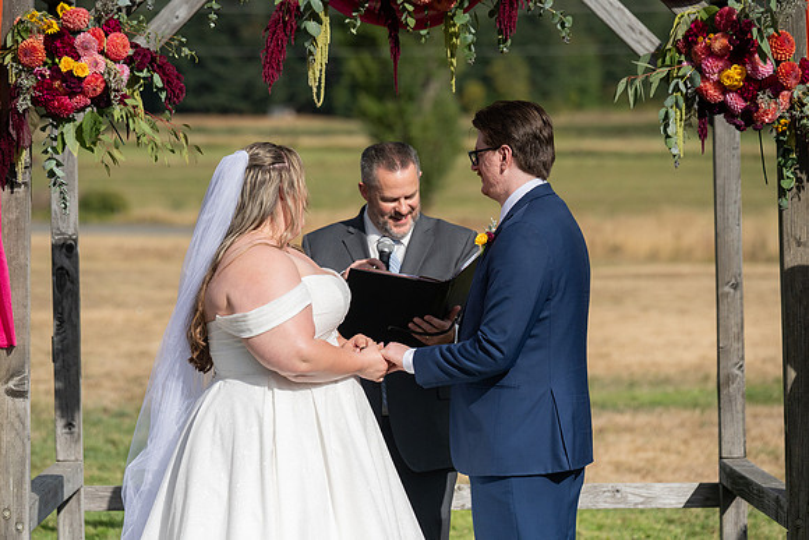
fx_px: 3371
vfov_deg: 9.2
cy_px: 270
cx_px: 404
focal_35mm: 150
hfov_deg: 13.7
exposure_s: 1/8000
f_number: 4.5
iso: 400
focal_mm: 150
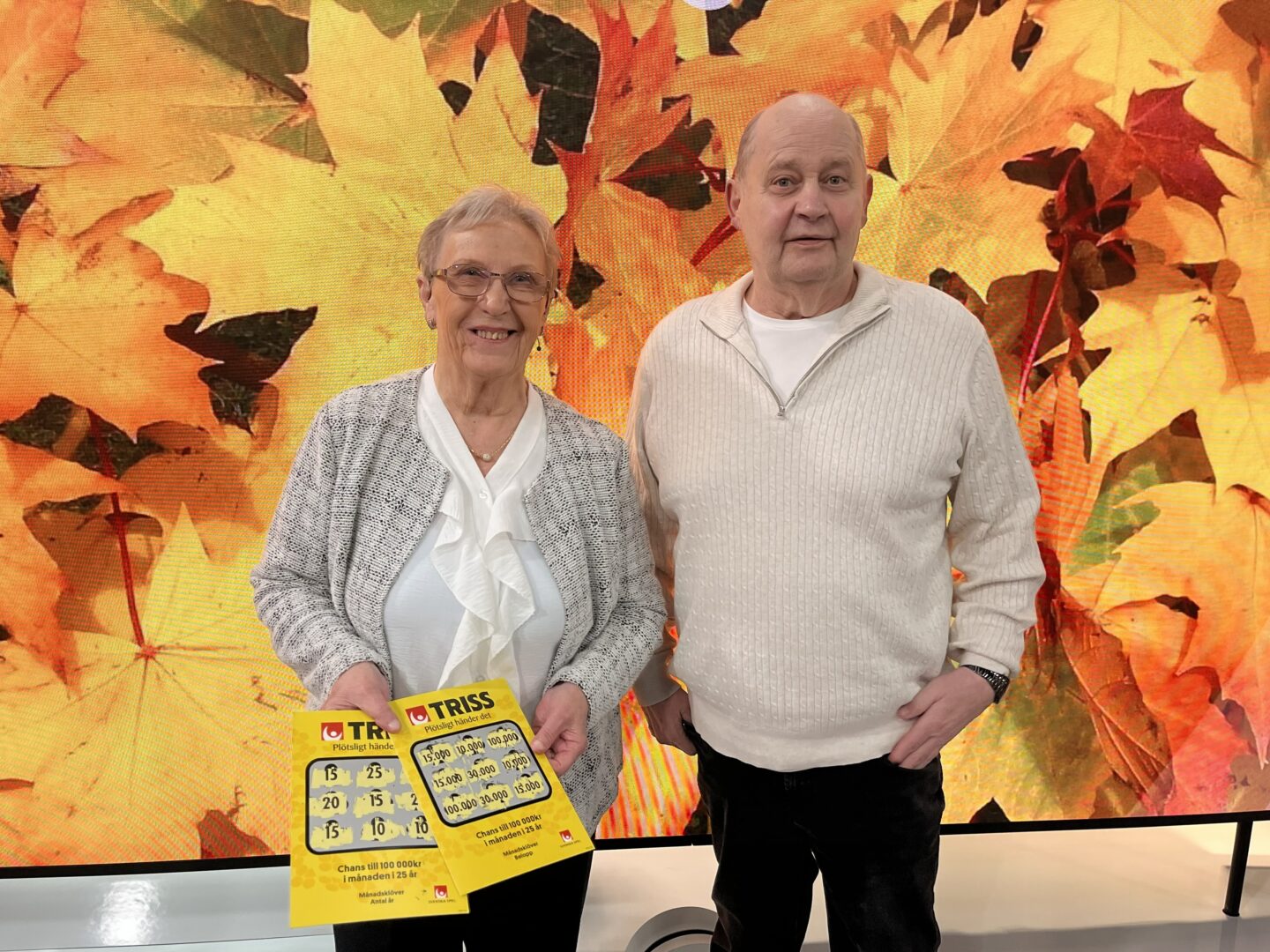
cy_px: 476
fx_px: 954
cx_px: 635
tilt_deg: -9.8
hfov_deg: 67.3
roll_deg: -0.7
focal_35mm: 26
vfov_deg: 53.1
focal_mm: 5.1
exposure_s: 1/121
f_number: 1.6
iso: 125
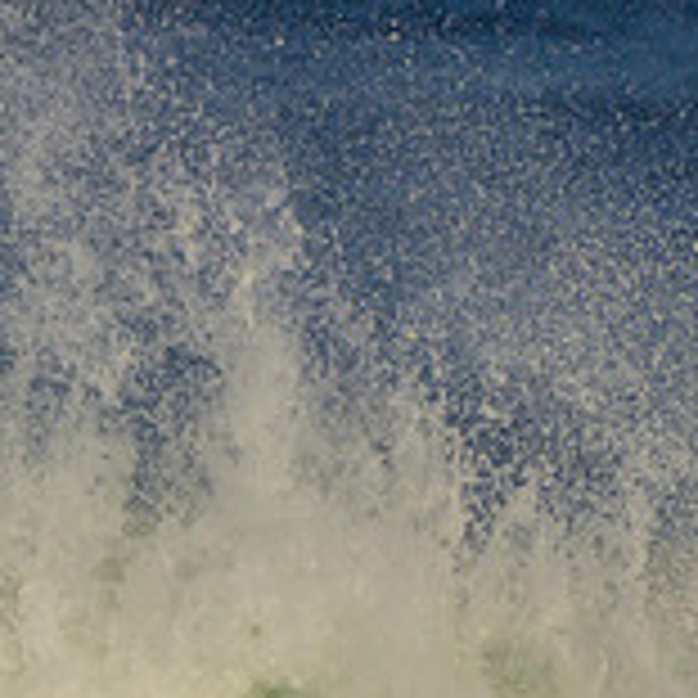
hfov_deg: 0.6
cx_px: -113
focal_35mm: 3186
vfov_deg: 0.6
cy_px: 862
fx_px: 72682
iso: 720
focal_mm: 1000
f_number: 11
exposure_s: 1/3200
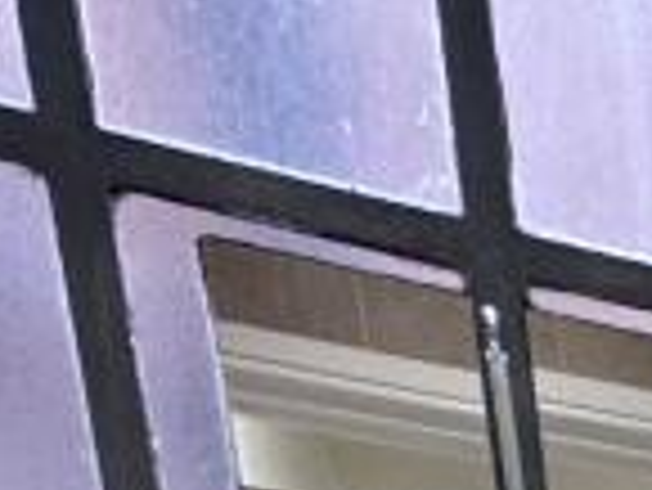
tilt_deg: -17.6
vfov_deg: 9.7
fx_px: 1866
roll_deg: -4.3
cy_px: 1636
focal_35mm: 99
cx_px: 1790
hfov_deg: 12.4
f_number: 2.2
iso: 200
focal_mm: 2.22
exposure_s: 1/100
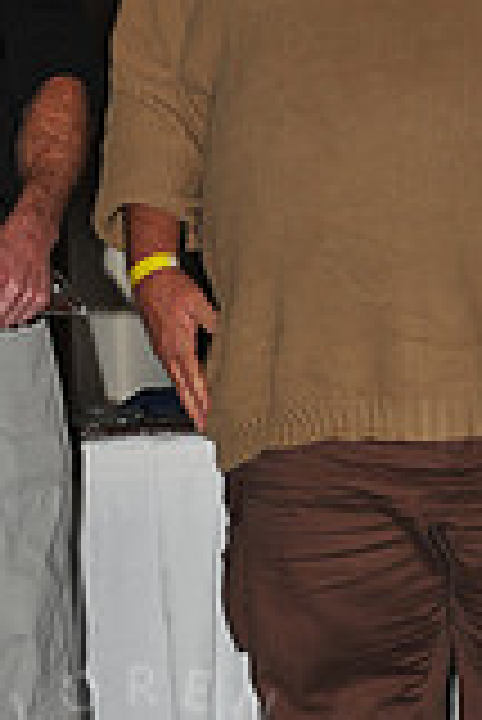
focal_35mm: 181
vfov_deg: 11.3
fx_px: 3627
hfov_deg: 7.6
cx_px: 144
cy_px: 284
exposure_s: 1/250
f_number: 8
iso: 250
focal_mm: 50
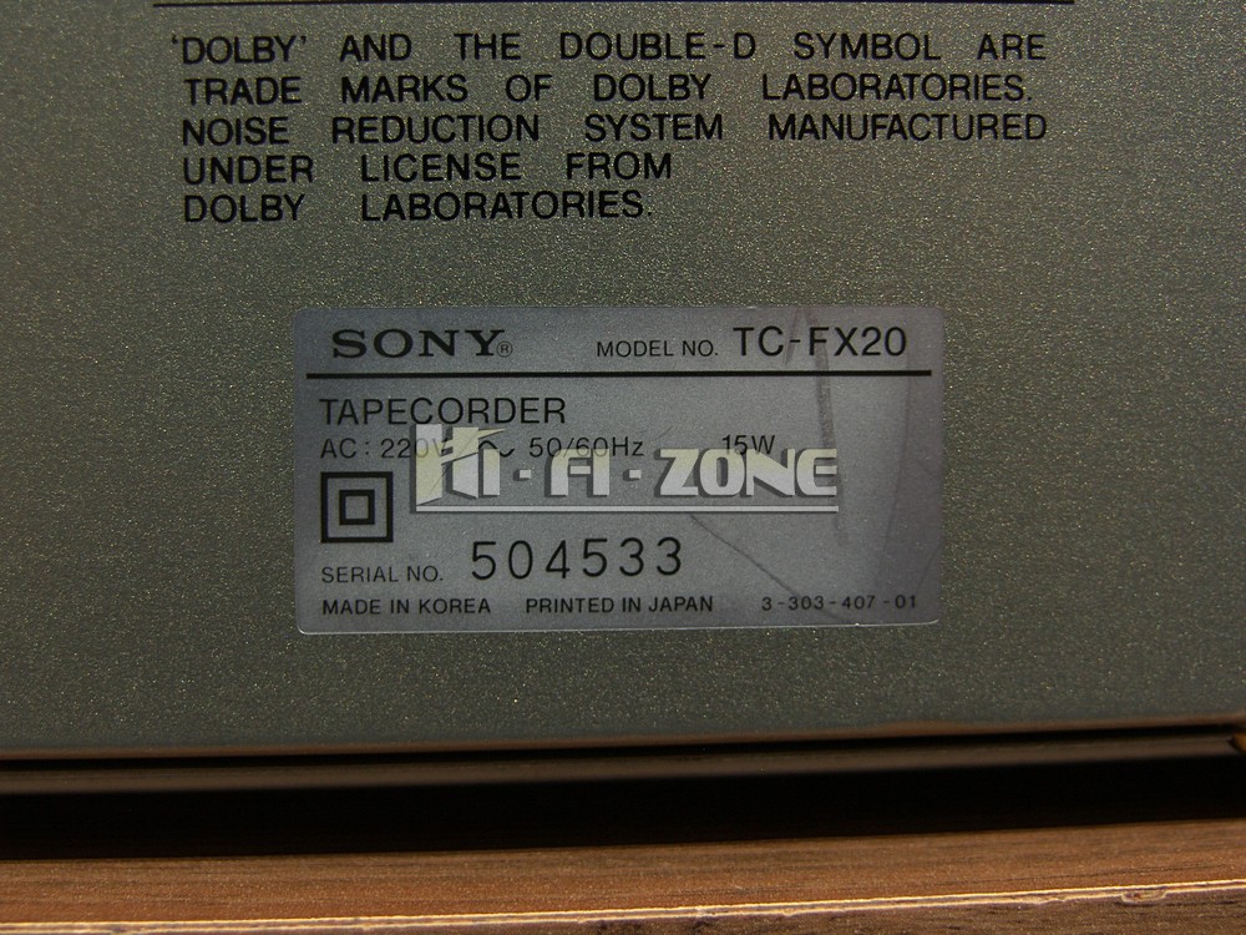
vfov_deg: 18.4
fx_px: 2880
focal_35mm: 80
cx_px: 623
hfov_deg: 24.4
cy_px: 468
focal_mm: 20.7
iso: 50
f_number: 3.2
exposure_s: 1/80
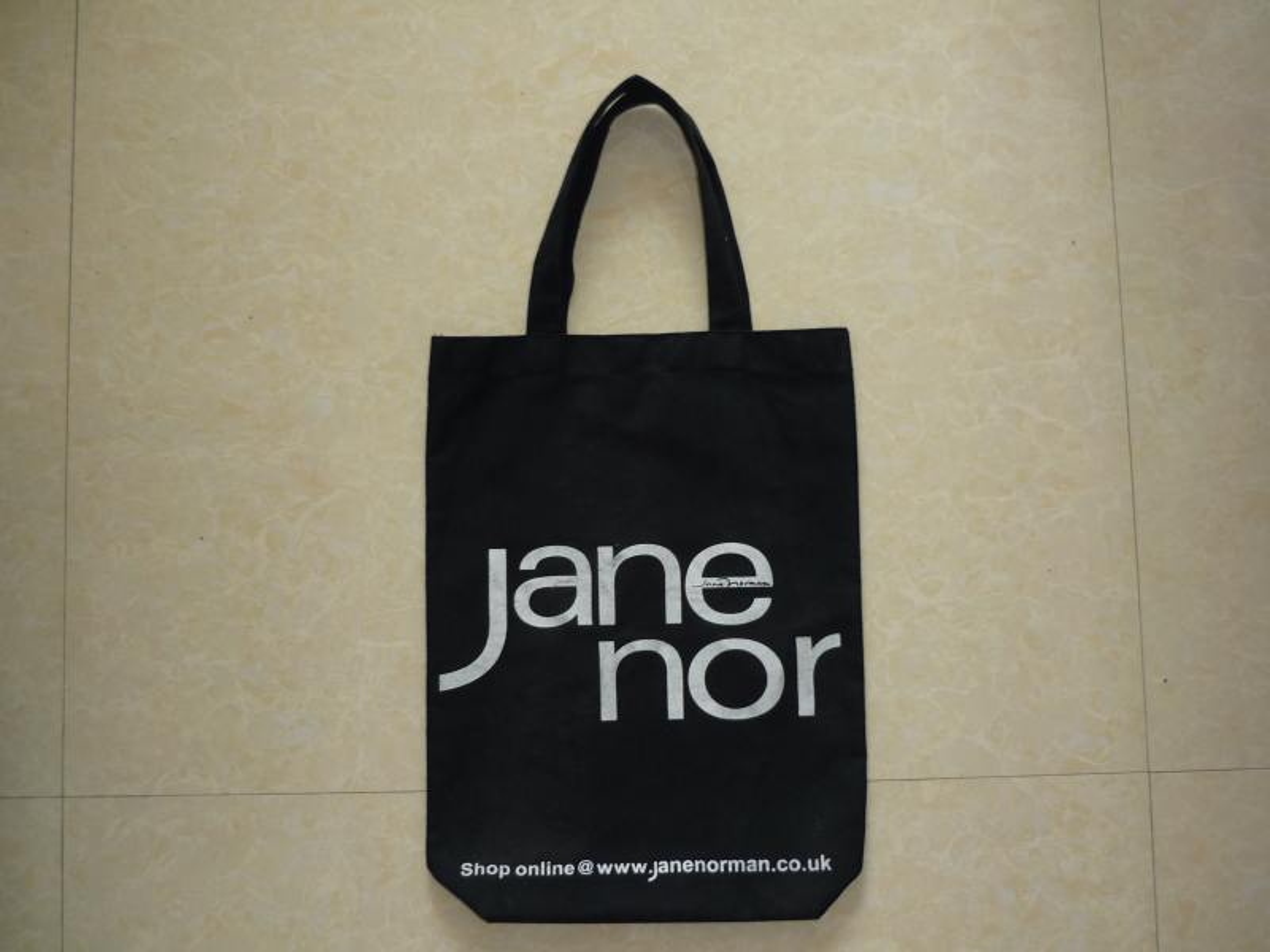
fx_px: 1211
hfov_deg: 55.4
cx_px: 635
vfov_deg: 42.9
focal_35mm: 33
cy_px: 476
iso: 100
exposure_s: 1/30
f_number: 2.8
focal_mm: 5.5
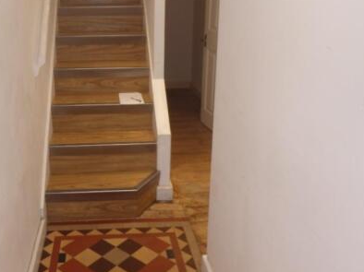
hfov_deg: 49.1
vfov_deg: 38.4
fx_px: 389
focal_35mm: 37
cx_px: 115
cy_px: 106
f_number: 3
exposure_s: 1/40
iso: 100
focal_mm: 4.5
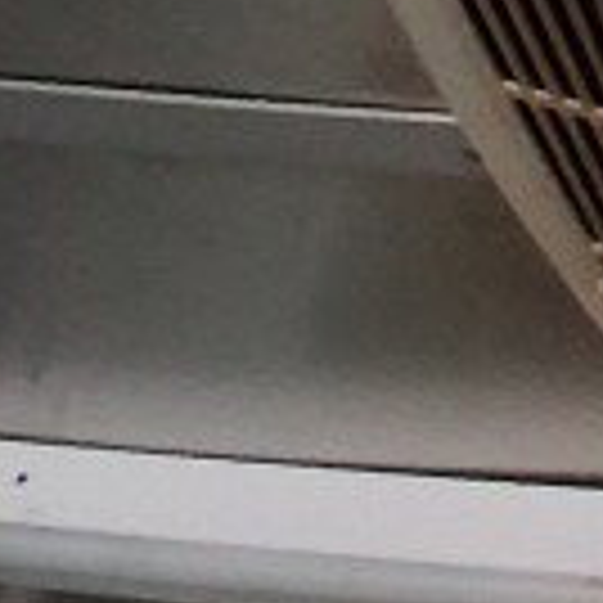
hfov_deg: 14.5
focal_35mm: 91
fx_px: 1793
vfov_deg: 18.6
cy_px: -7
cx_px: 1328
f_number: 2.2
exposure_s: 1/24
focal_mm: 1.4
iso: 500
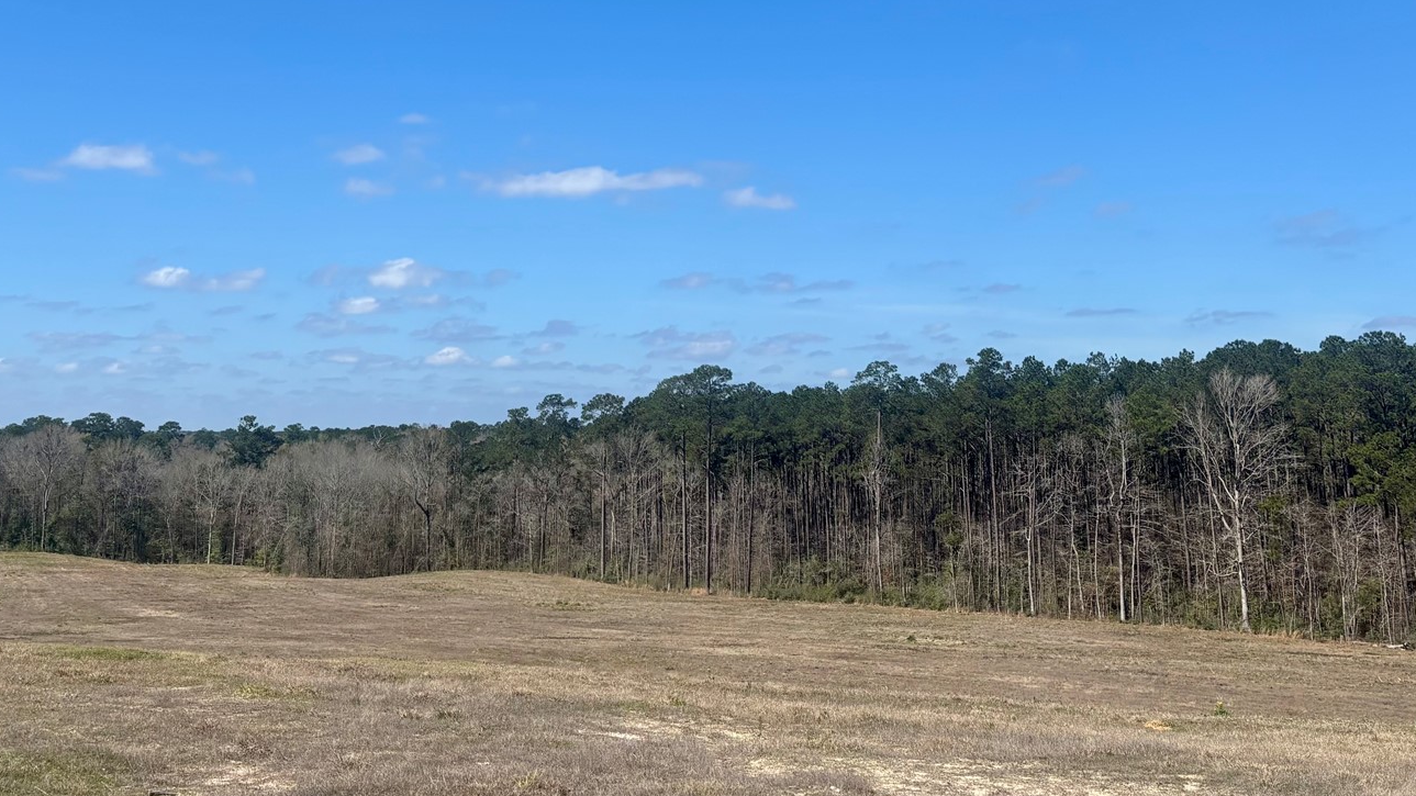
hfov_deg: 45.0
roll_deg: -0.8
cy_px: 92
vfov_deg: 25.8
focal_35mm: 45
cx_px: 513
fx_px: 1690
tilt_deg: +11.3
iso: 50
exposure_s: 1/4255
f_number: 1.6
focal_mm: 5.96
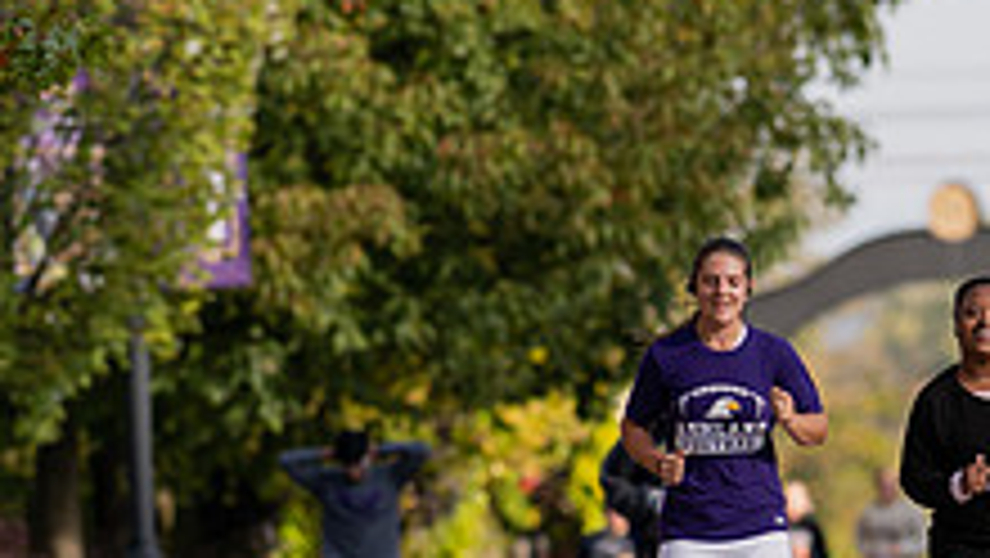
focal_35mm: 830
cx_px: 873
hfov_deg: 2.6
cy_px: 479
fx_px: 21799
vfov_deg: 1.5
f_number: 4.5
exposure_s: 1/640
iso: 200
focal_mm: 300
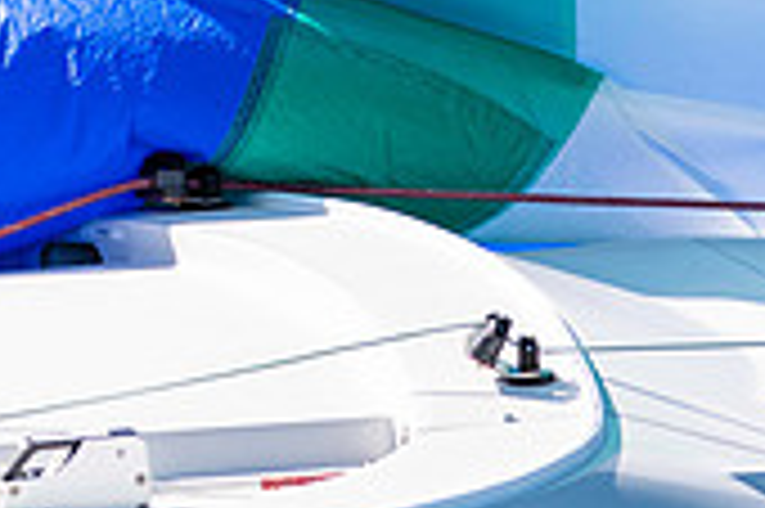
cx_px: -207
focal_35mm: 1536
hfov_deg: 1.3
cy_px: -223
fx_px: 32608
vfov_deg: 0.9
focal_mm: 300
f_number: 5
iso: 200
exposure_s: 1/1600
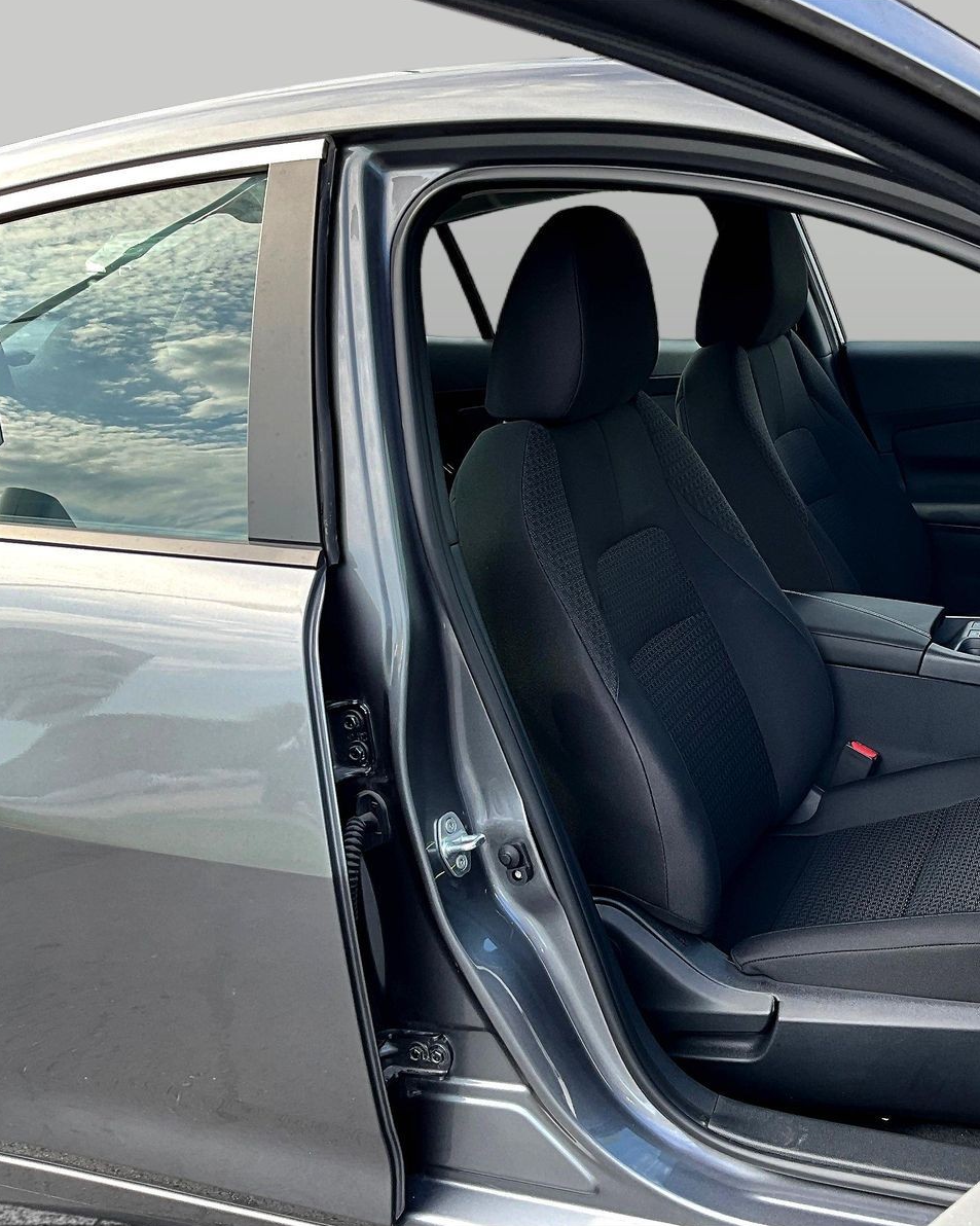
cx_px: 768
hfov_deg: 37.9
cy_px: 613
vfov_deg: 47.9
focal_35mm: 38
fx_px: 1378
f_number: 1.8
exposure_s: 1/197
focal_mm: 3
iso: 25
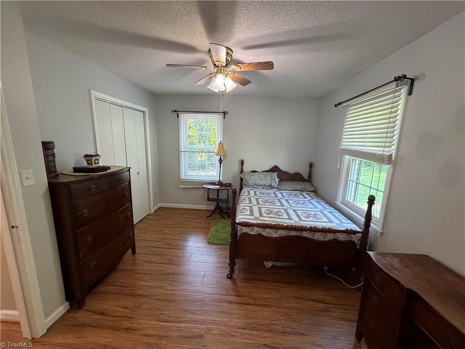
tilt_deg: -10.1
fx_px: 188
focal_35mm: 14
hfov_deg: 102.1
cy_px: 174
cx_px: 232
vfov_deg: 85.7
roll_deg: -1.3
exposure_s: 1/60
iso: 500
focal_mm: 2.22
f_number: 2.2
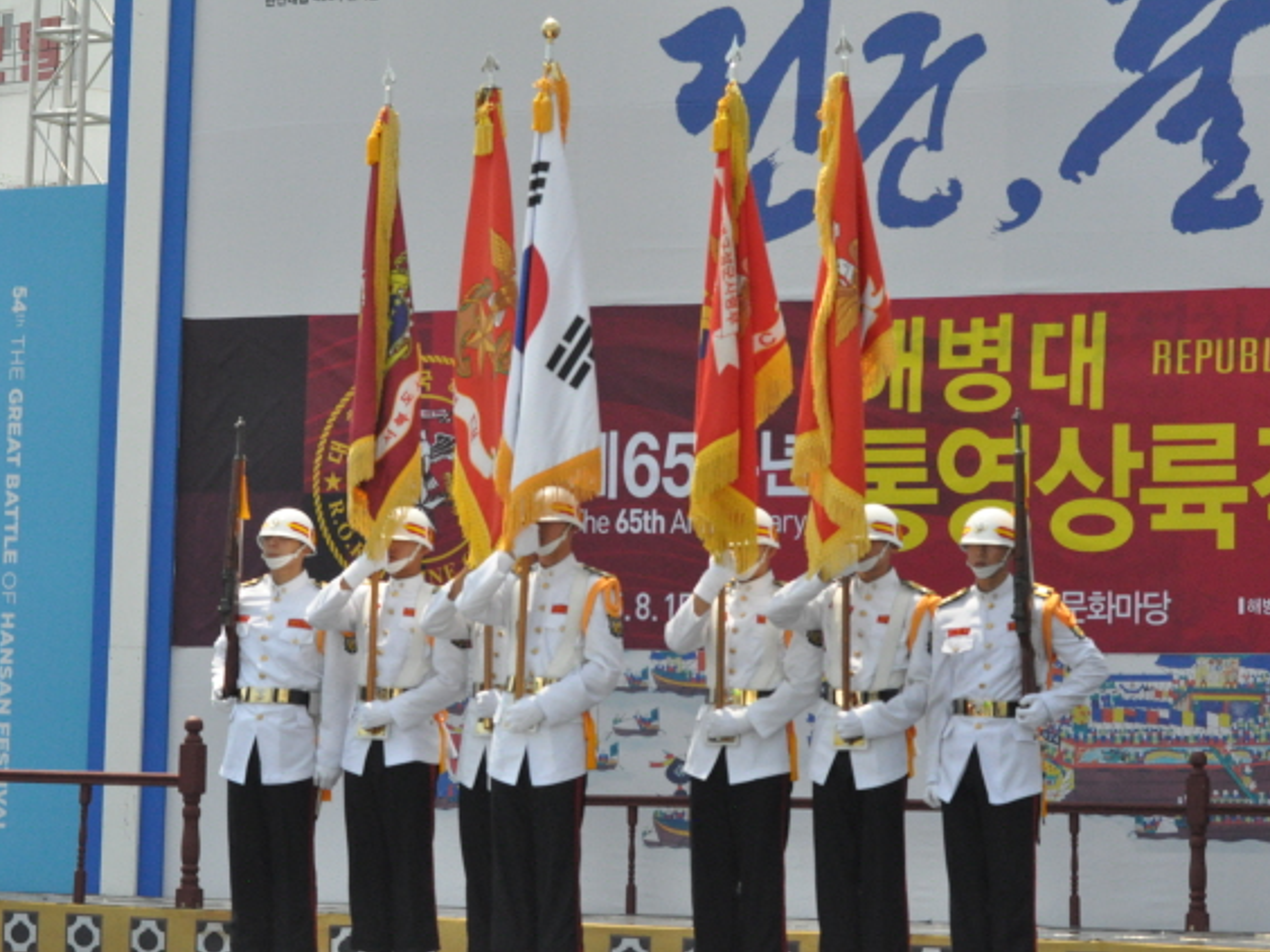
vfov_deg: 4.5
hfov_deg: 6.1
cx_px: 642
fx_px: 11997
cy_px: 476
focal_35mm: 327
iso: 2500
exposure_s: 1/4000
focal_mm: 200
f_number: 8
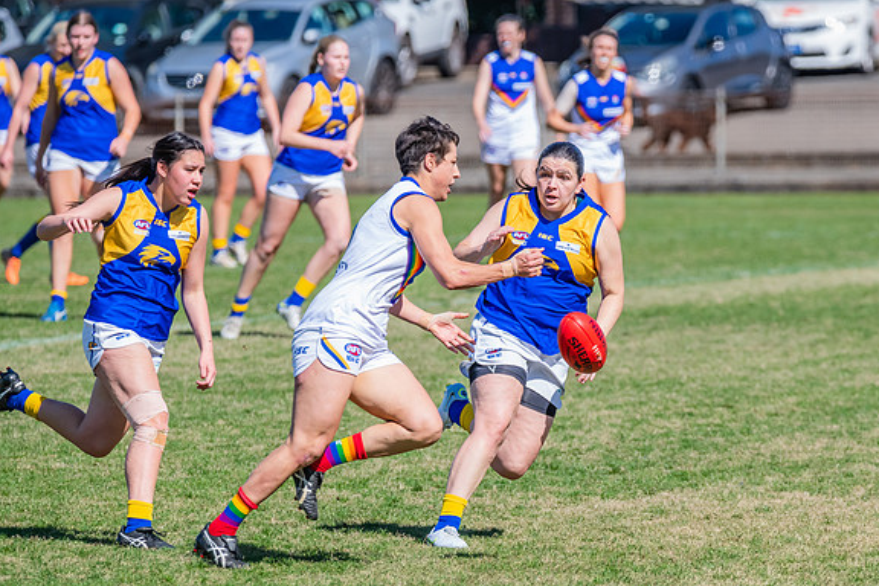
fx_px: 12671
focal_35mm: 519
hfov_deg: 4.0
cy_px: 351
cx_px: 538
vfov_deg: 2.6
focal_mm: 420
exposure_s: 1/1600
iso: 800
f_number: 10
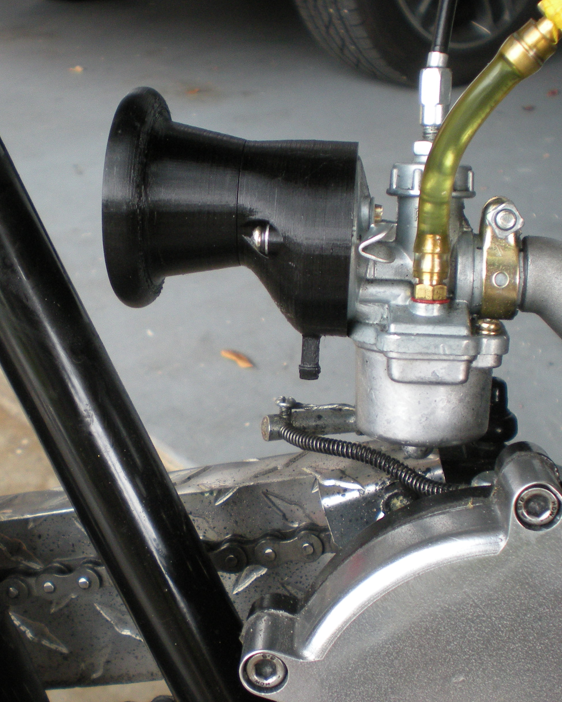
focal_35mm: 50
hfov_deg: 30.2
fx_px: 1039
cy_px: 347
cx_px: 268
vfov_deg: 37.3
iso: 170
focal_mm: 6.3
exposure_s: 1/56.8
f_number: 3.1
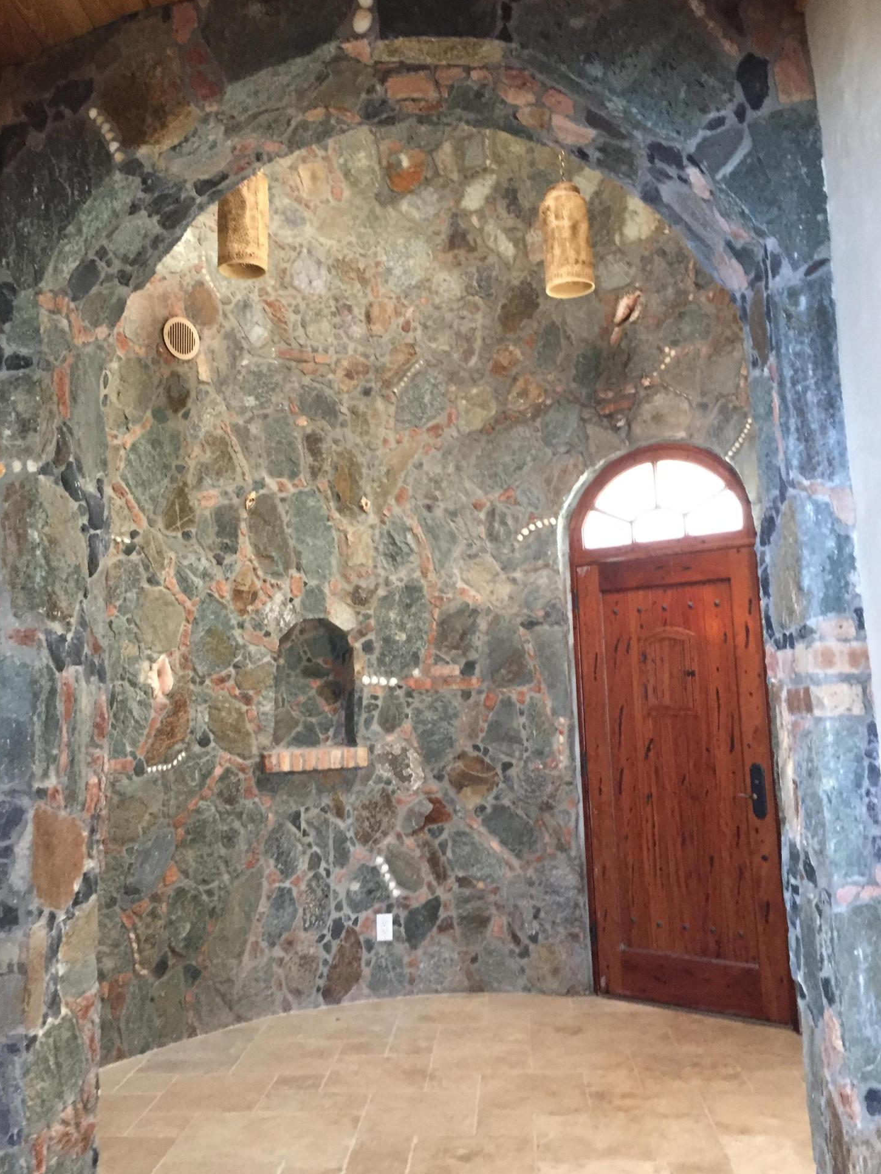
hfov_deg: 46.8
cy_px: 572
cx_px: 433
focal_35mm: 30
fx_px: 1018
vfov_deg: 60.0
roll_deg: +3.0
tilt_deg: +7.0
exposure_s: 1/20
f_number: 2.2
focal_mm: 4.15
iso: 250
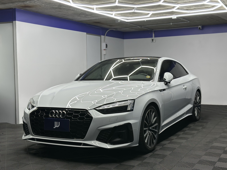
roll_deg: +1.5
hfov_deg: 39.7
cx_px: 114
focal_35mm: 48
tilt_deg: -3.5
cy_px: 85
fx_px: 315
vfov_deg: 30.3
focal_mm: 6.86
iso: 64
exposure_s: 1/115
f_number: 1.78
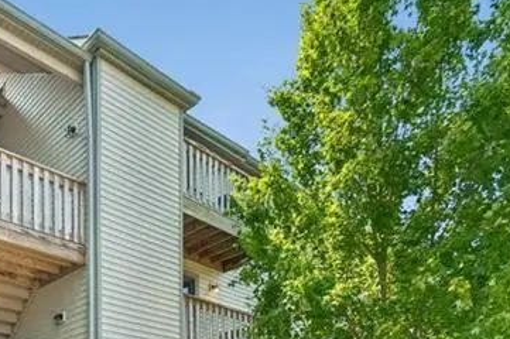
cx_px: 140
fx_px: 481
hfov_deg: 53.8
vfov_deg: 30.1
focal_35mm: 34
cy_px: 450
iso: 160
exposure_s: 1/250
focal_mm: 8
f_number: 4
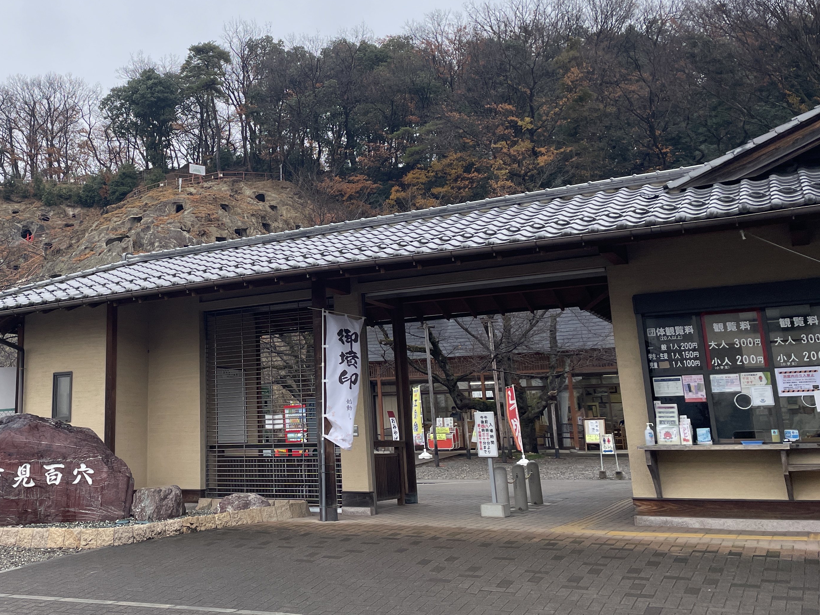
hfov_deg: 47.7
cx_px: 241
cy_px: 241
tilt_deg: +13.6
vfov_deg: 37.5
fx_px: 900
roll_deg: +0.3
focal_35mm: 38
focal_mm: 4.2
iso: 32
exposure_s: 1/972
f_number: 1.6
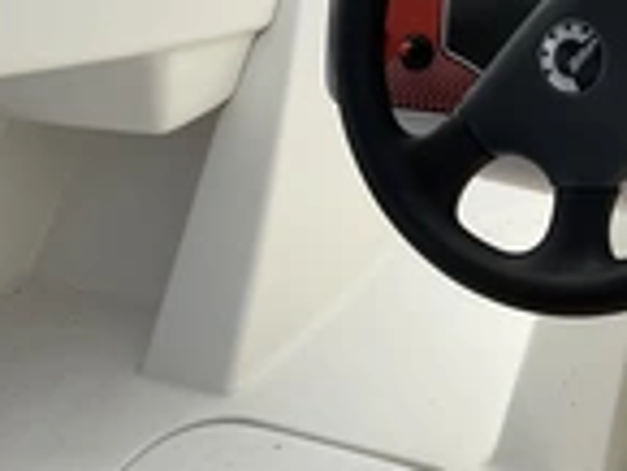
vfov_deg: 18.4
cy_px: 199
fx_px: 1450
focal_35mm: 80
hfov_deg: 23.1
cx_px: 670
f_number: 1.8
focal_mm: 3
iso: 25
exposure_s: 1/2058
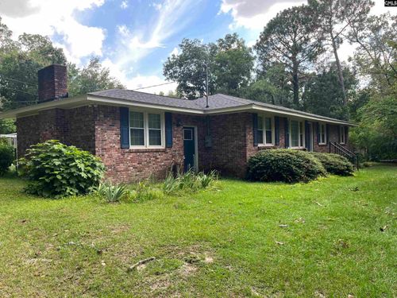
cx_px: 198
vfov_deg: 53.1
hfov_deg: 67.3
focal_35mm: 26
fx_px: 298
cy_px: 149
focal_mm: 5.1
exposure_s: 1/469
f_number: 1.6
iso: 50
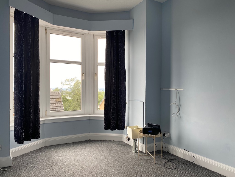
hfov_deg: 67.3
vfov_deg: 53.1
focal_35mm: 26
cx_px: 118
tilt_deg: +0.0
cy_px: 88
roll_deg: -0.5
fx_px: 177
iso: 40
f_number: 1.8
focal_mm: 4.25
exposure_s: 1/121
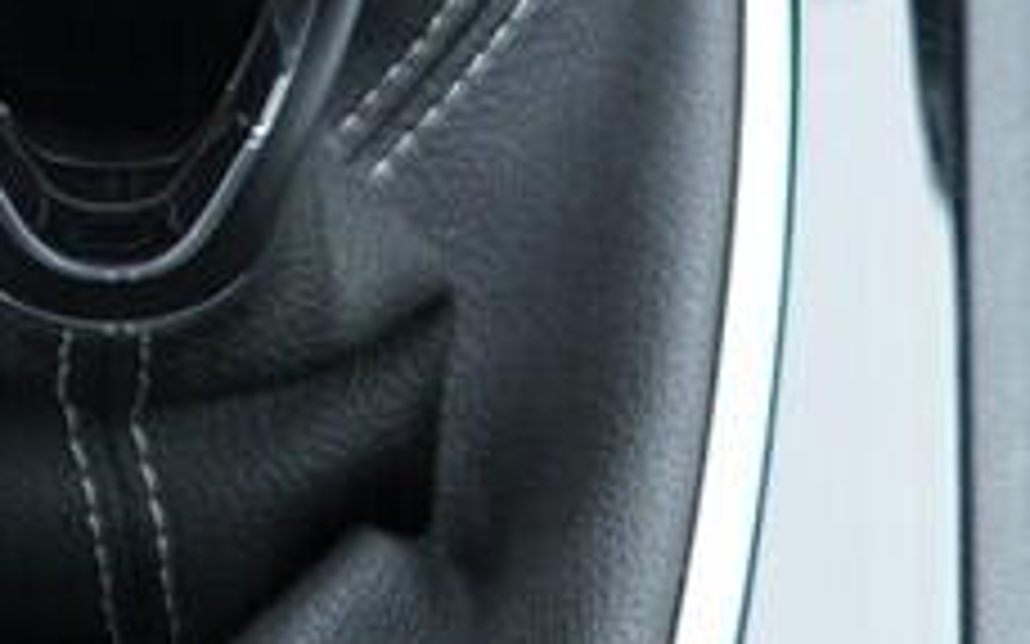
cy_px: -162
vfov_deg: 5.6
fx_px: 6483
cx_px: 58
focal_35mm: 231
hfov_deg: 9.0
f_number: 2.8
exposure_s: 1/40
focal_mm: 24
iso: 400
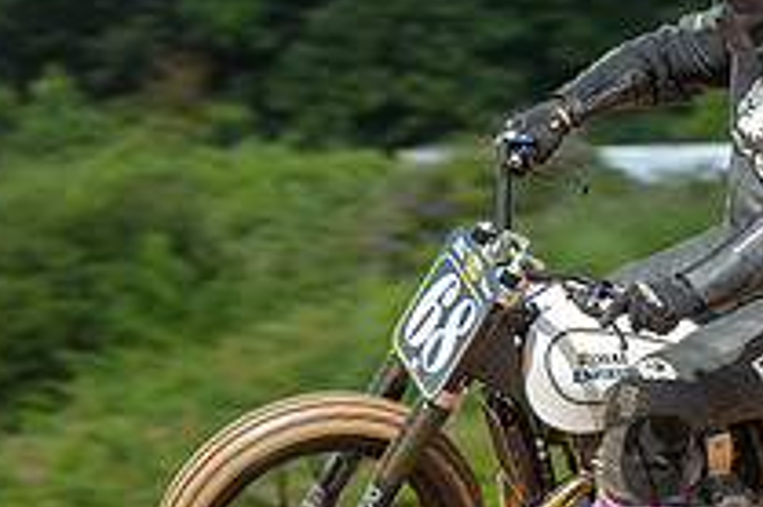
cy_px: 197
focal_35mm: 427
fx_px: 9043
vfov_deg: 3.2
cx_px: 599
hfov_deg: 4.8
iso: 64
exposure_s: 1/320
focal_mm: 103
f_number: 5
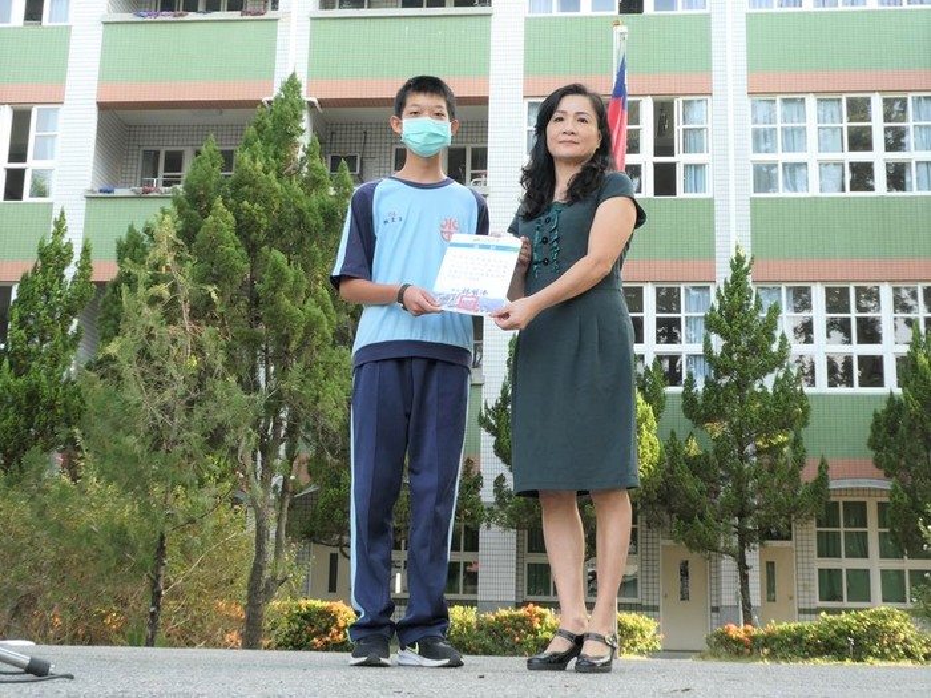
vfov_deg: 30.9
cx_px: 466
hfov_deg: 40.4
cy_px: 349
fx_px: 1264
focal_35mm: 47
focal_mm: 8.4
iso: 125
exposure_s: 1/80
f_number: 4
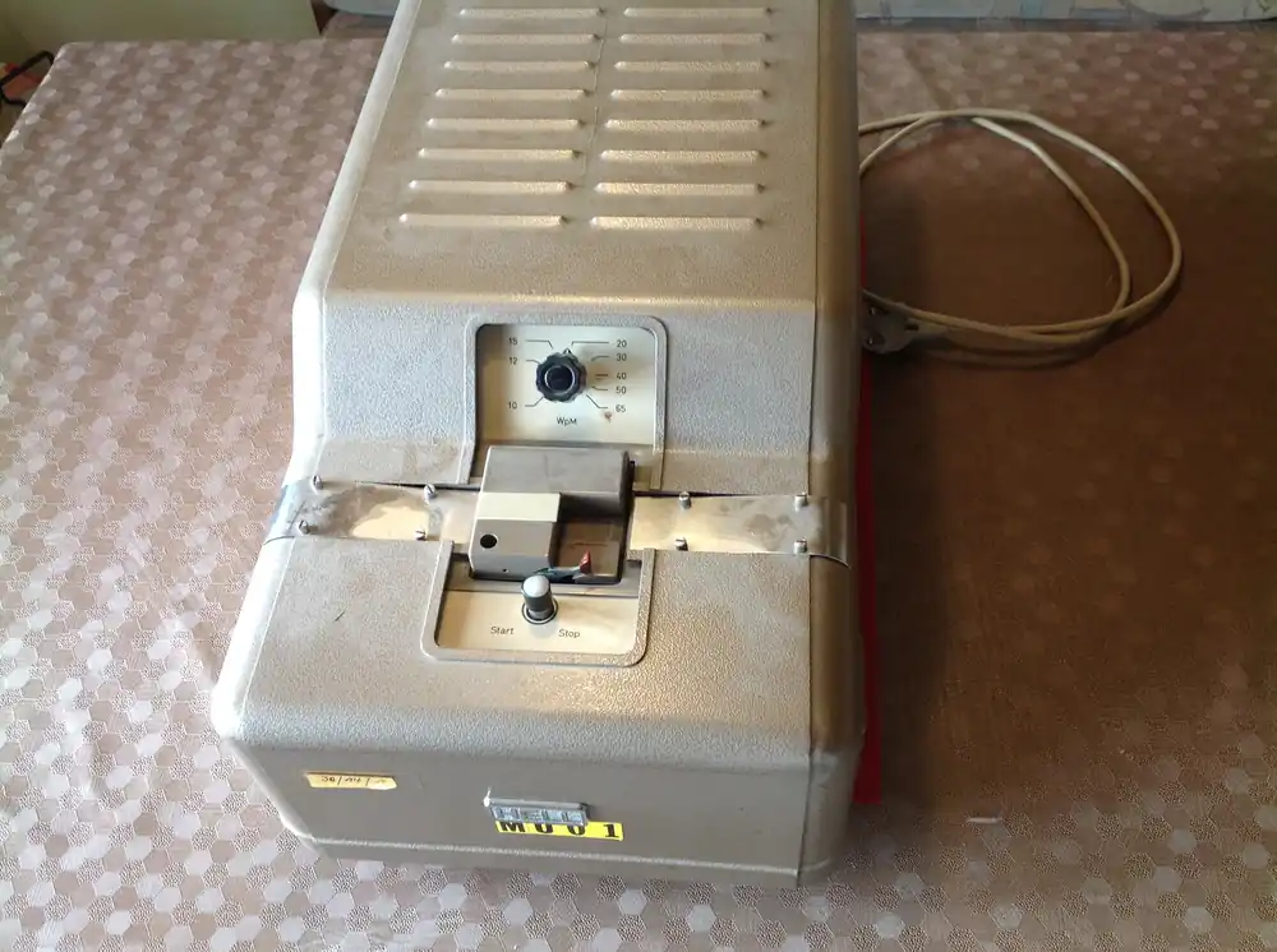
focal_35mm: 35
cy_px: 476
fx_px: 1289
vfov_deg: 40.6
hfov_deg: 52.7
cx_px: 638
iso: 64
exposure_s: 1/40
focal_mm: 4.28
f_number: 2.4
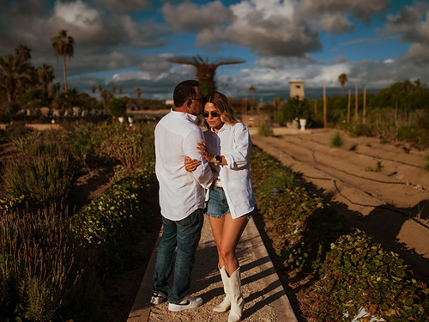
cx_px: 224
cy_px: 166
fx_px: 521
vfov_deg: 34.3
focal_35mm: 42
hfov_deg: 44.8
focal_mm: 35
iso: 50
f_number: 1.6
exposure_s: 1/8000
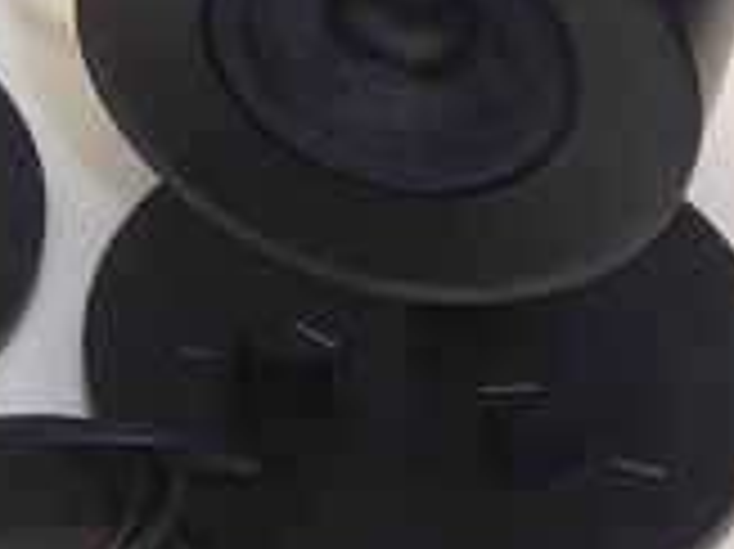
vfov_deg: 5.8
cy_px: 171
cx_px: -9
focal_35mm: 254
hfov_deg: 7.8
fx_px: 5382
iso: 400
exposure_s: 1/60
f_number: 4.4
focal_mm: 11.7
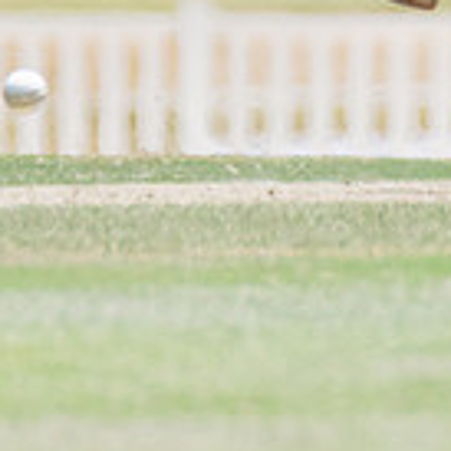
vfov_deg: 0.5
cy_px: -411
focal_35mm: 3560
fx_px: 52475
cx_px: 693
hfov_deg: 0.5
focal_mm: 600
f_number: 7.1
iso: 640
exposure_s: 1/2000
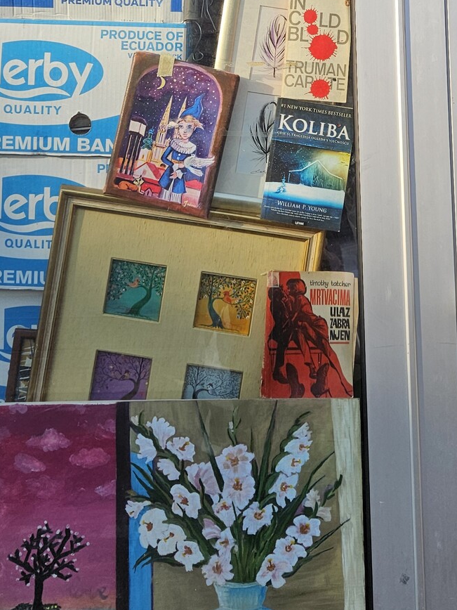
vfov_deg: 33.8
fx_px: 933
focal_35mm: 53
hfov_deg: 27.5
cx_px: 267
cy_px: 40
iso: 40
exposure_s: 1/1372
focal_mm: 5.4
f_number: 1.8
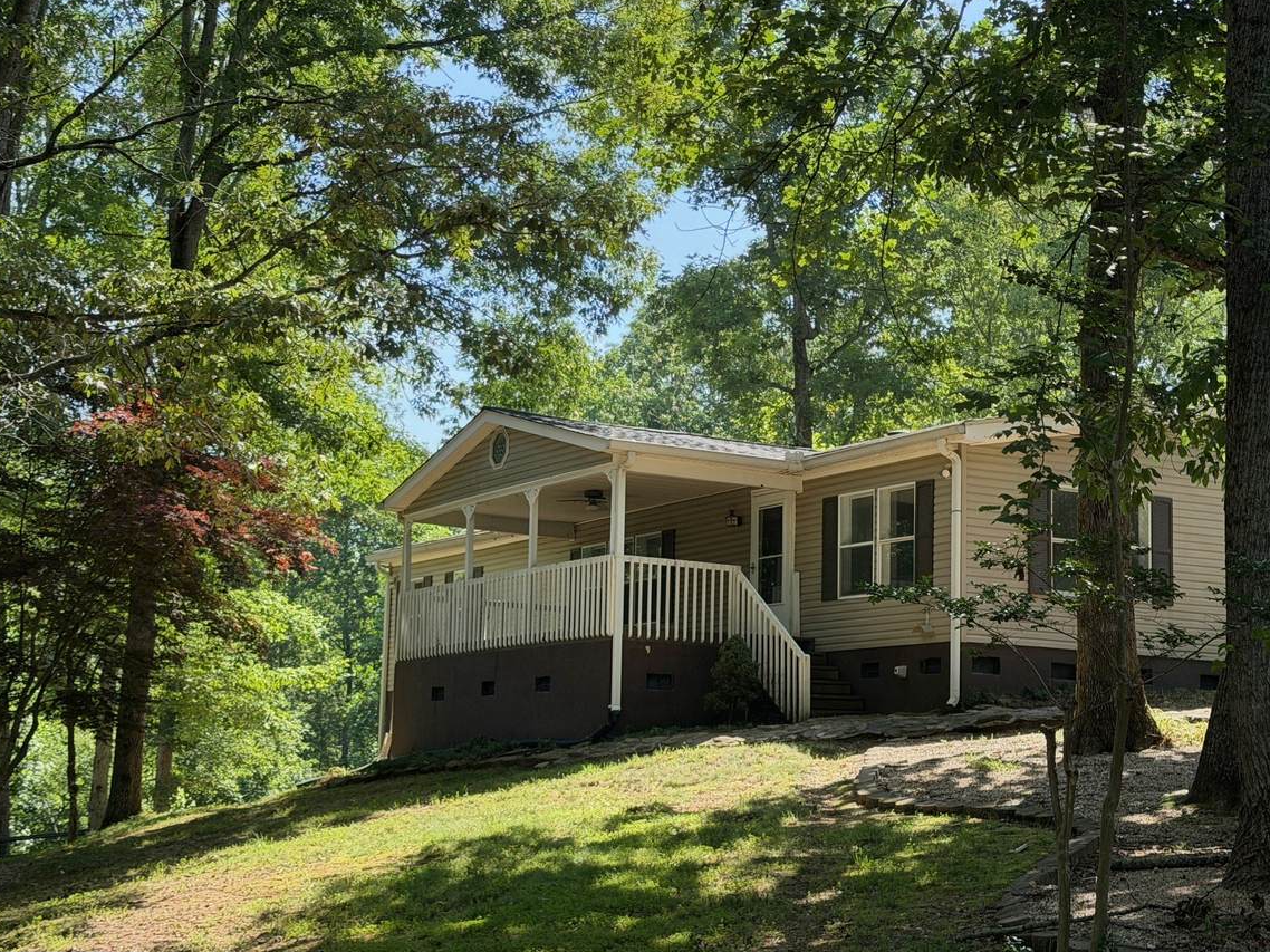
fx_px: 1981
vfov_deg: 27.0
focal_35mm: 54
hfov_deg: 35.5
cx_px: 699
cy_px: 470
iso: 80
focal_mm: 6.76
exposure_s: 1/875
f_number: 1.78
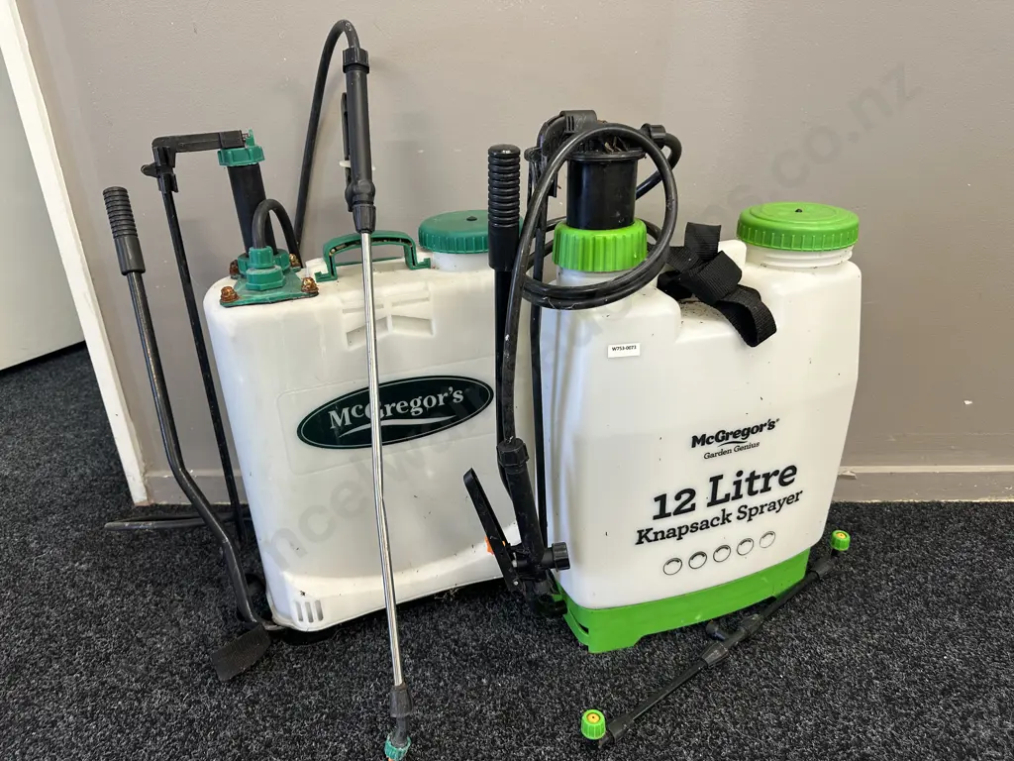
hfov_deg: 71.6
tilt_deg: -23.5
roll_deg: +3.1
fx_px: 703
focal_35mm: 24
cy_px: 380
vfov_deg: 56.8
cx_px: 507
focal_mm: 6.86
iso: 160
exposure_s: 1/50
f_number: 1.78
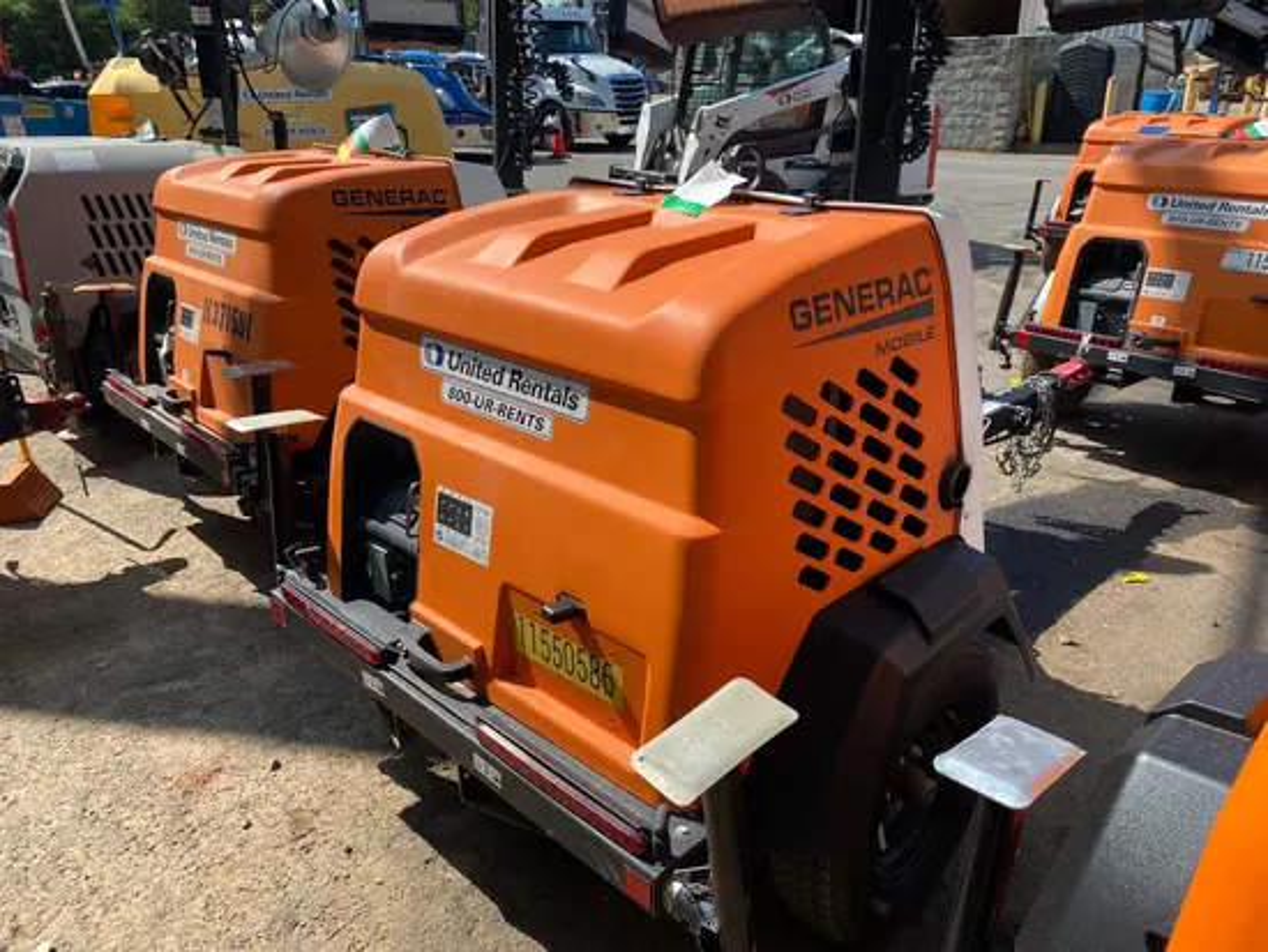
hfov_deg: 67.3
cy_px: 476
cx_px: 634
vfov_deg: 53.1
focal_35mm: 26
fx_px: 953
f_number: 1.8
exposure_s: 1/1608
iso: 32
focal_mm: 4.25
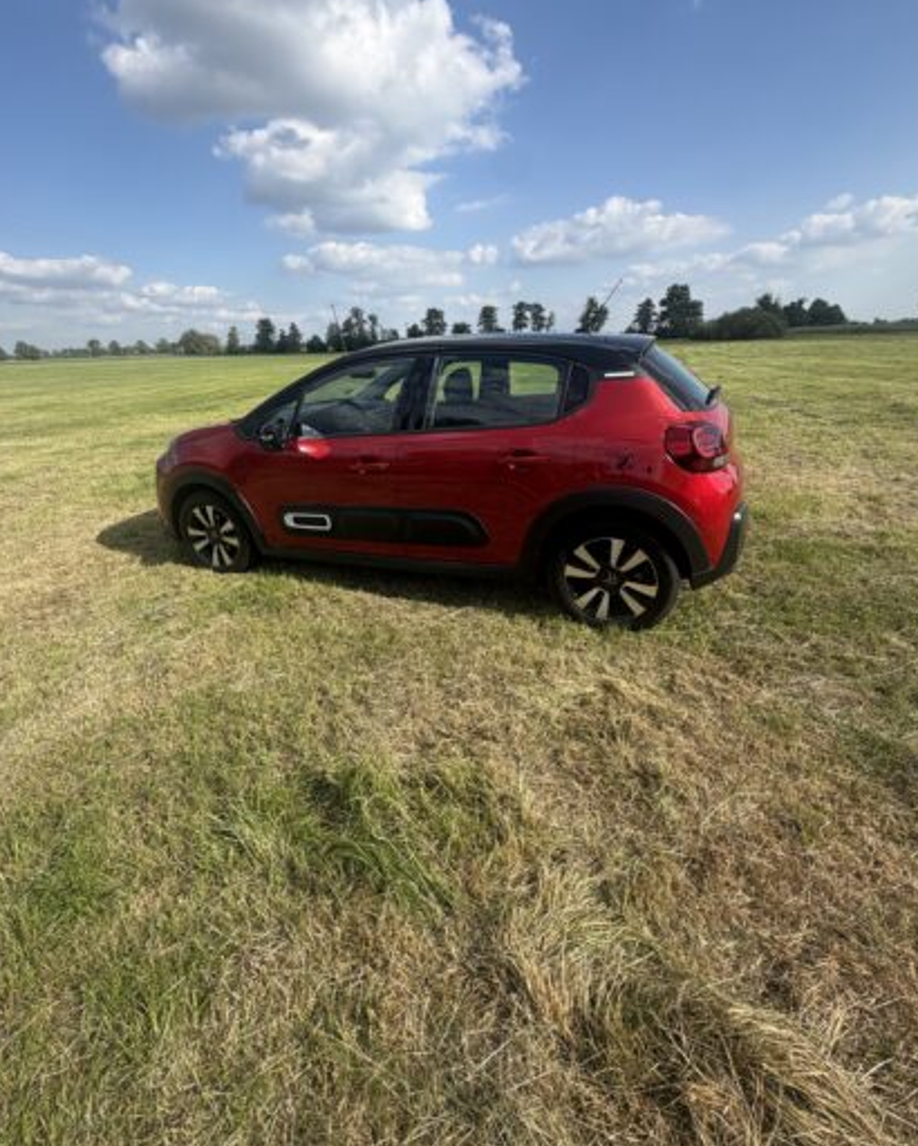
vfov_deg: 92.9
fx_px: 543
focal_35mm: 16
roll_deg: +2.2
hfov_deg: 80.4
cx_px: 446
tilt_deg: -18.9
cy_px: 528
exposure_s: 1/864
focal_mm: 2.22
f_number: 2.2
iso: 20
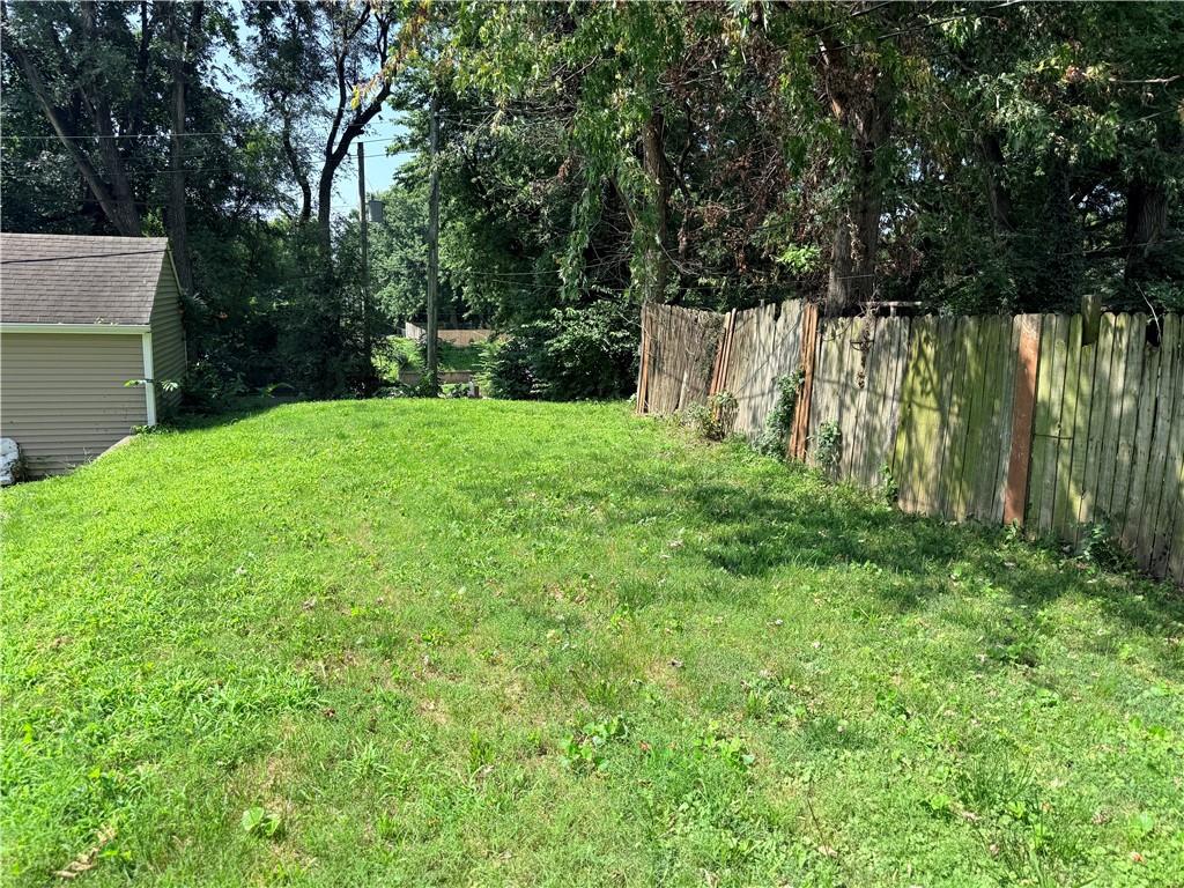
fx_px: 821
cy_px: 444
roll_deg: -1.0
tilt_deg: -7.8
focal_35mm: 24
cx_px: 592
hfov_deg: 71.6
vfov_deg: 56.8
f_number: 1.78
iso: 80
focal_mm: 6.76
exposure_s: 1/1770
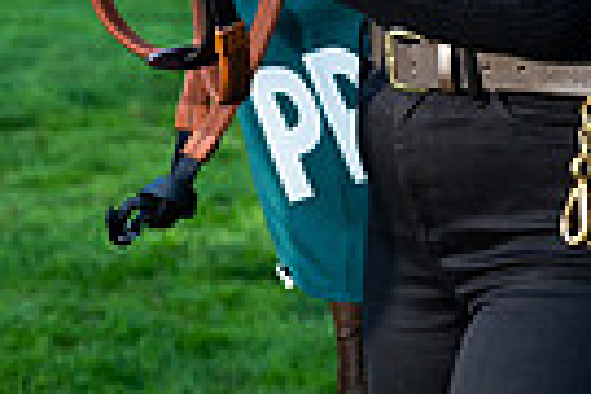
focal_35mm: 267
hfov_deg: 7.7
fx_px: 4383
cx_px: 447
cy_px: -438
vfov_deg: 5.0
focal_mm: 62
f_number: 4.5
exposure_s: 1/400
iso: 500
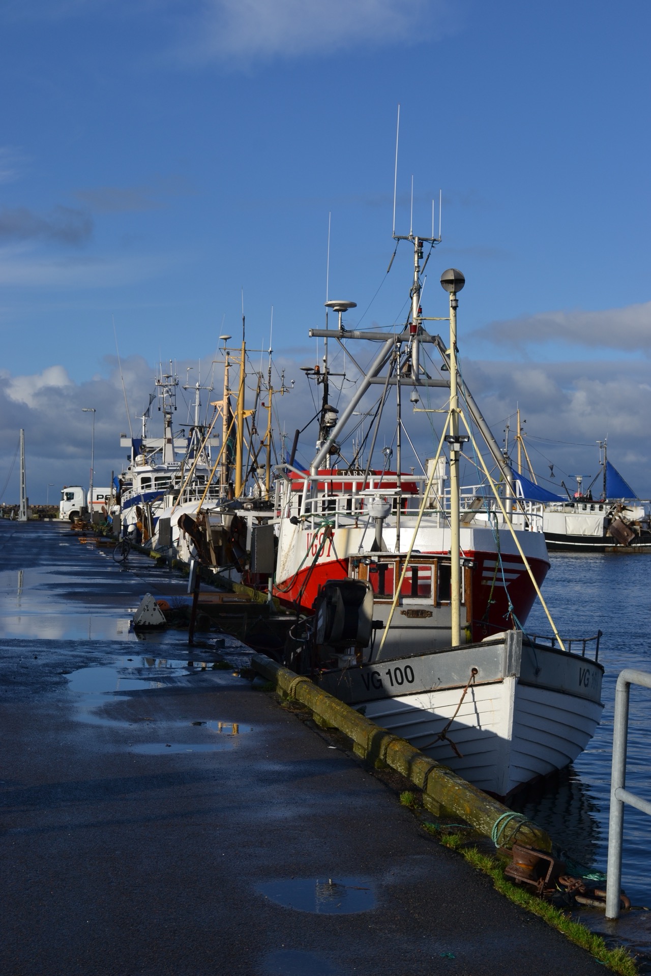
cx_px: 326
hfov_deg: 23.8
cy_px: 488
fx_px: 1546
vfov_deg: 35.1
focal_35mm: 57
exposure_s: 1/400
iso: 100
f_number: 8
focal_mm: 38
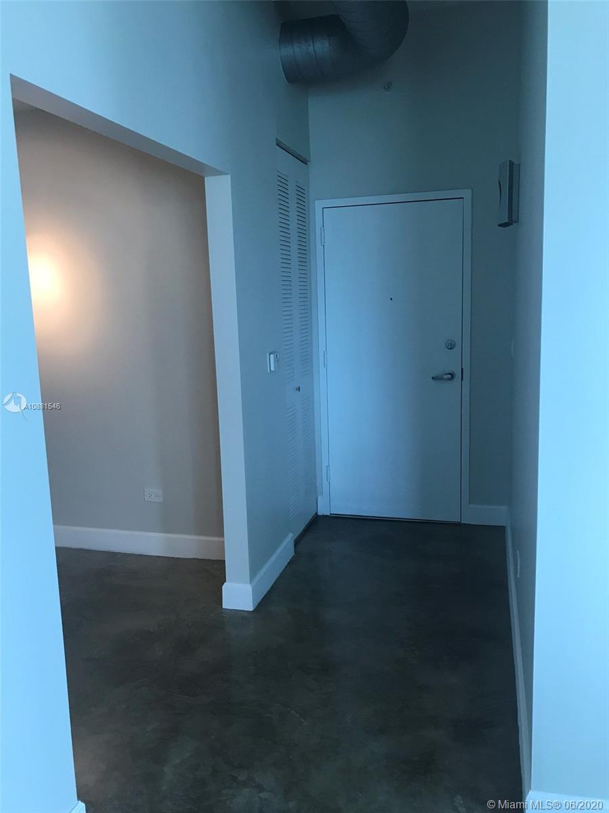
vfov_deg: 63.4
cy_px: 406
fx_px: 657
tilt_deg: -7.6
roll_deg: +1.2
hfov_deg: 49.7
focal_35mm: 28
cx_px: 304
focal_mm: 3.99
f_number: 1.8
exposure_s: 1/30
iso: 40
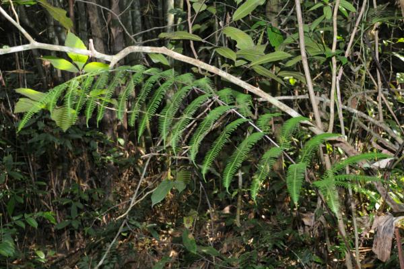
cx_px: 202
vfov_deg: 20.6
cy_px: 134
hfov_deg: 30.5
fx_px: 740
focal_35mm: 66
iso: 200
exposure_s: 1/60
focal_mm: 44
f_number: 5.6
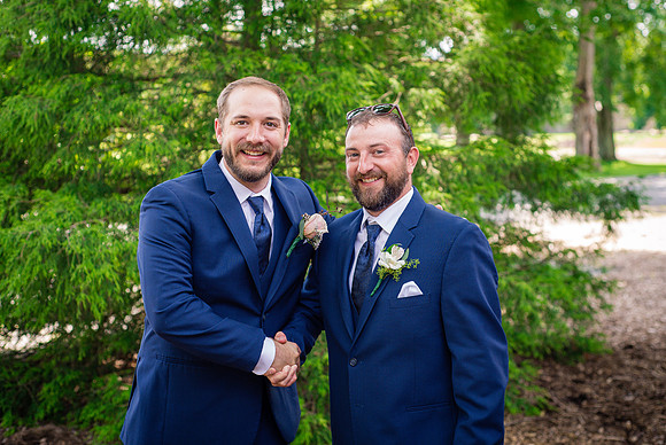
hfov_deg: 37.4
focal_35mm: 53
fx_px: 983
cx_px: 340
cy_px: 209
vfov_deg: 25.5
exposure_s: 1/320
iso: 400
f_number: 3.2
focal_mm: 50
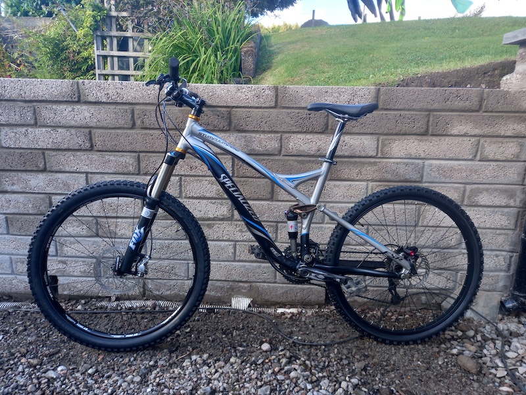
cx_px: 263
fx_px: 380
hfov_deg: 69.4
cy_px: 198
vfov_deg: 54.9
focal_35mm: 25
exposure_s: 1/50
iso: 25
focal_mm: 4.6
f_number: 2
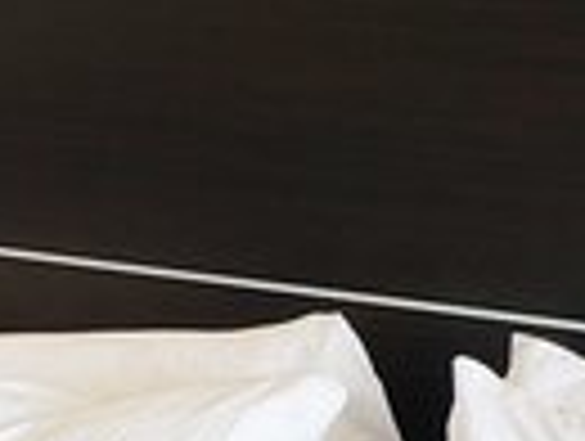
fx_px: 2709
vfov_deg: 9.0
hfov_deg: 11.8
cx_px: -270
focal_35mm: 160
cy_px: 693
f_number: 2.4
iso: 100
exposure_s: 1/60
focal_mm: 4.3
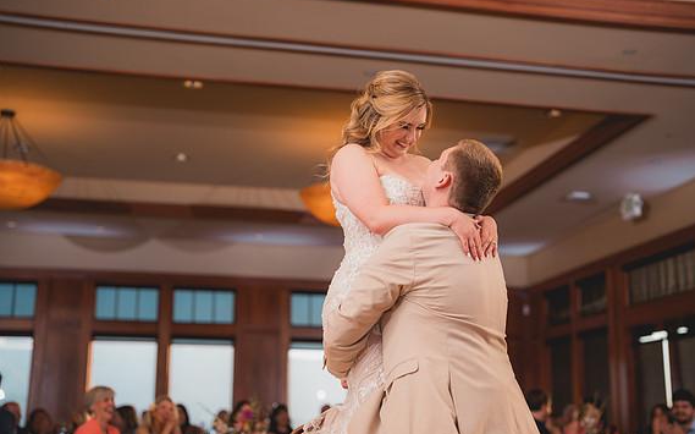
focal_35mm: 52
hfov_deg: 38.9
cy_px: 228
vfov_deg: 24.8
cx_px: 353
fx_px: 984
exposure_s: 1/250
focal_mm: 50
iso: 125
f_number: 1.8
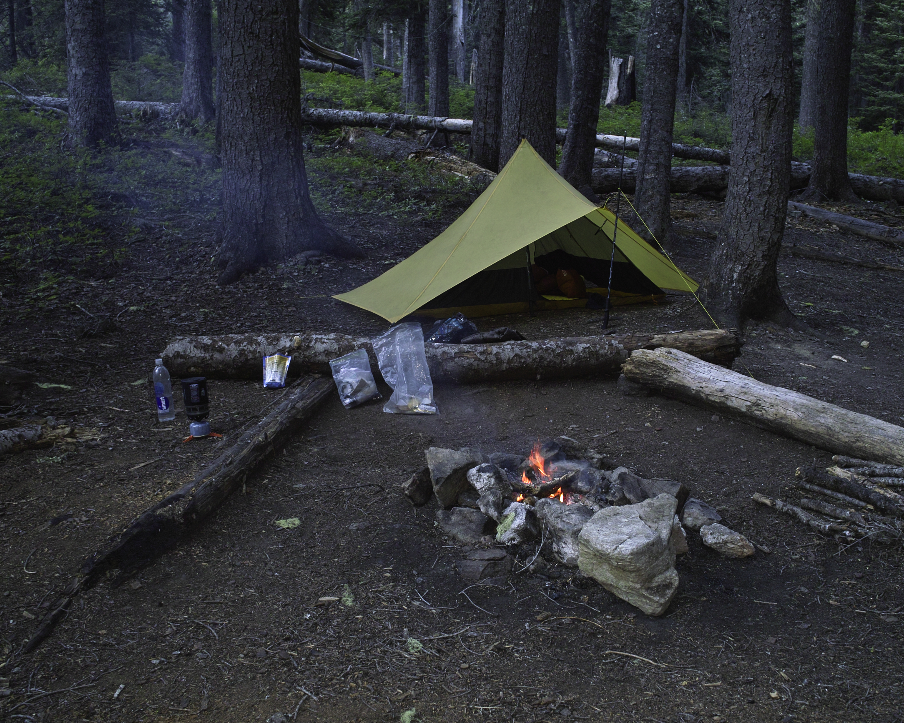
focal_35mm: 32
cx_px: 502
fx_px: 856
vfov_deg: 45.8
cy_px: 364
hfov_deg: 55.5
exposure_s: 1/30
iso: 100
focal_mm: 16.6
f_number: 4
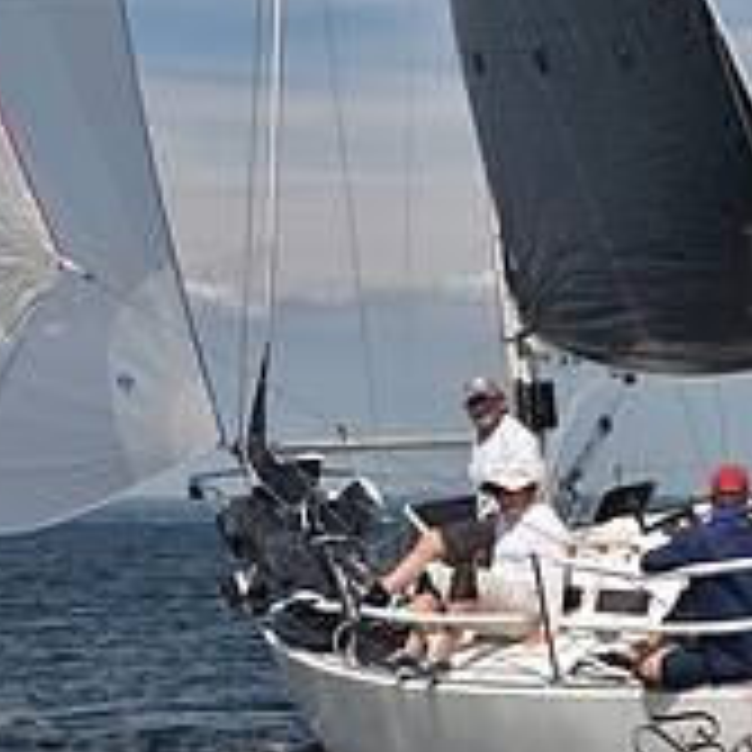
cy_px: 493
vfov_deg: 8.4
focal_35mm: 207
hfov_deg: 8.4
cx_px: 513
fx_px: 5088
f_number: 7.1
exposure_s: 1/500
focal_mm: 70
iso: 200
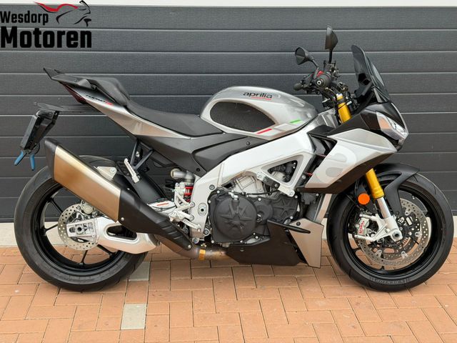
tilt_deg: -15.7
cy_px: 172
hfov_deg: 39.7
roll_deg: +0.1
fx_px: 634
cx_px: 228
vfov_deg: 30.3
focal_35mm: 48
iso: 100
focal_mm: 6.76
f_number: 1.78
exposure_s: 1/1185
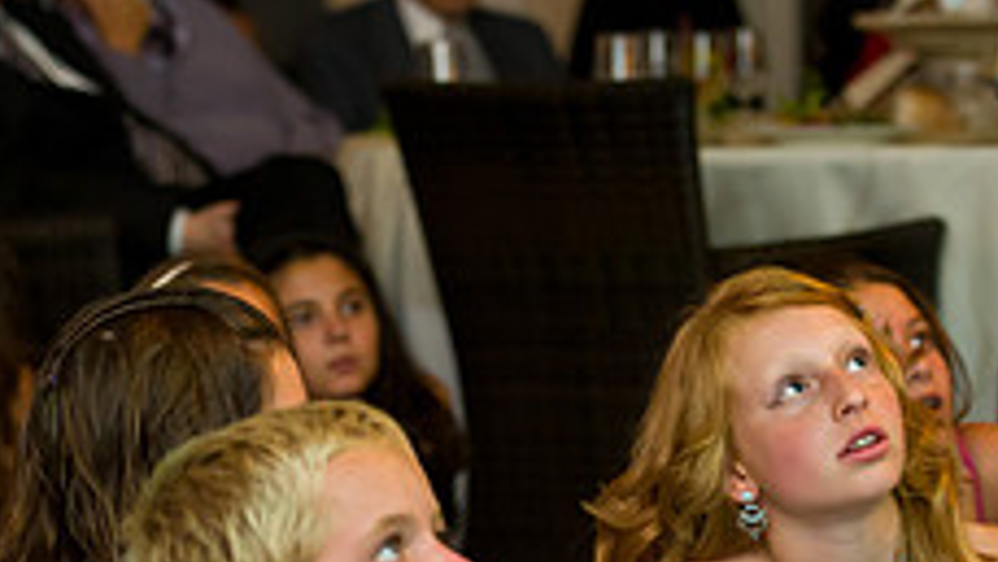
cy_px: 658
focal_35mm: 186
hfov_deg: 11.6
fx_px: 4924
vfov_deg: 6.5
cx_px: 445
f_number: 2.8
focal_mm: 70
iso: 1600
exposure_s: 1/50
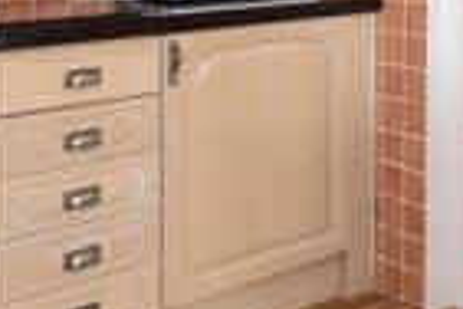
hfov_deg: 26.1
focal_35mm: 70
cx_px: 535
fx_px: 900
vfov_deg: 18.0
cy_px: -110
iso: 400
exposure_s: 1/8
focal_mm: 10
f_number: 5.6
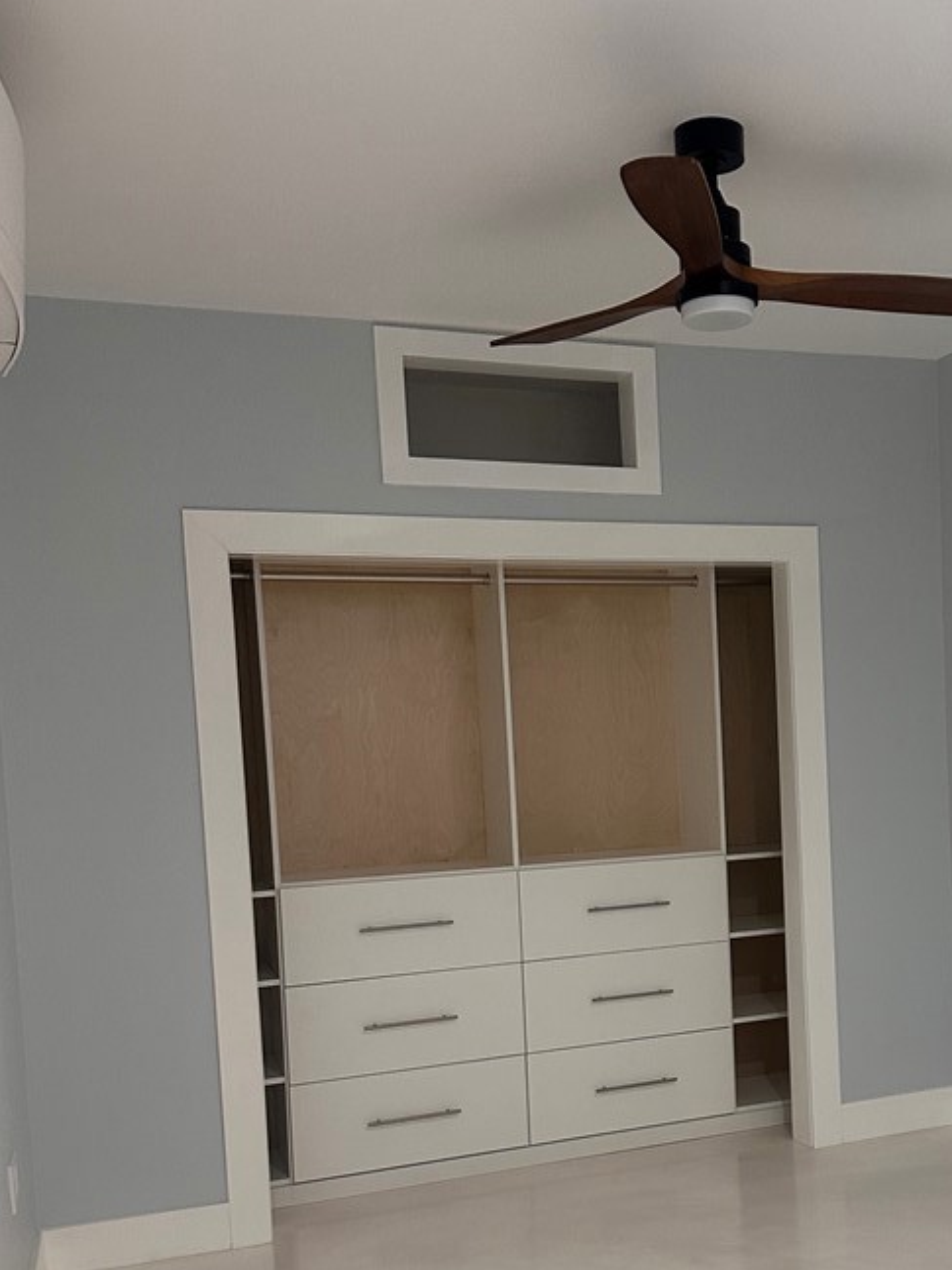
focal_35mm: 38
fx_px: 1394
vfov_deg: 48.4
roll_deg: +0.8
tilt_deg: -2.7
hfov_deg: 36.8
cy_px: 817
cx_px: 720
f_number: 1.78
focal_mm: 6.86
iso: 320
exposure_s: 1/60
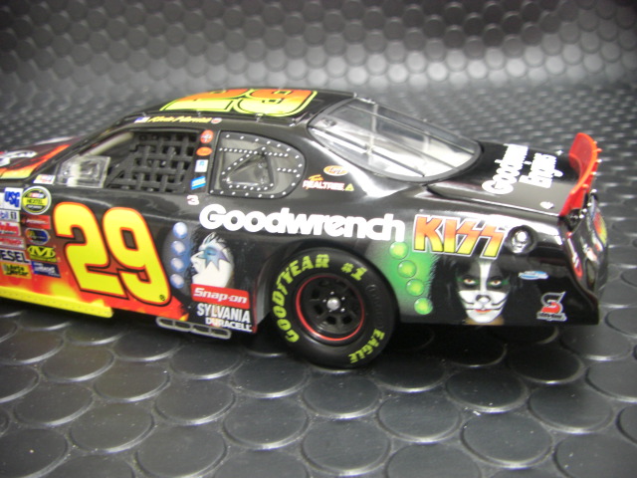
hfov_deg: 49.0
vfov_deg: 37.7
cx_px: 318
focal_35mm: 38
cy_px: 239
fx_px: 699
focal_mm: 6.3
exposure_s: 1/8
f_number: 3.4
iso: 200
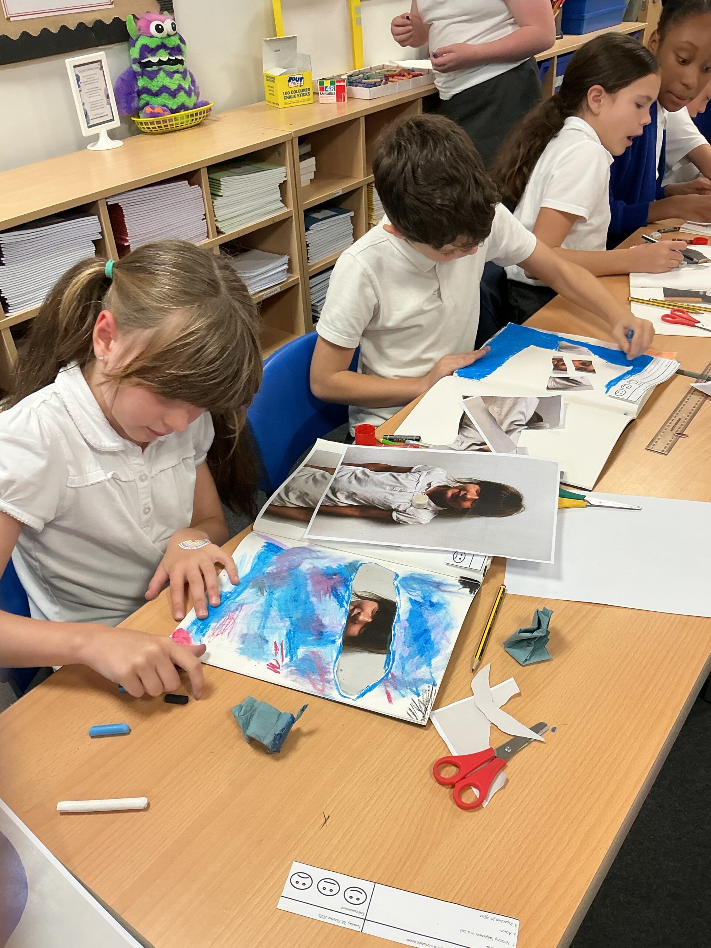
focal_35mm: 29
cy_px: 474
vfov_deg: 61.7
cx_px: 356
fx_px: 794
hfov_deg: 48.2
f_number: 1.8
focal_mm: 3
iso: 80
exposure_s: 1/60
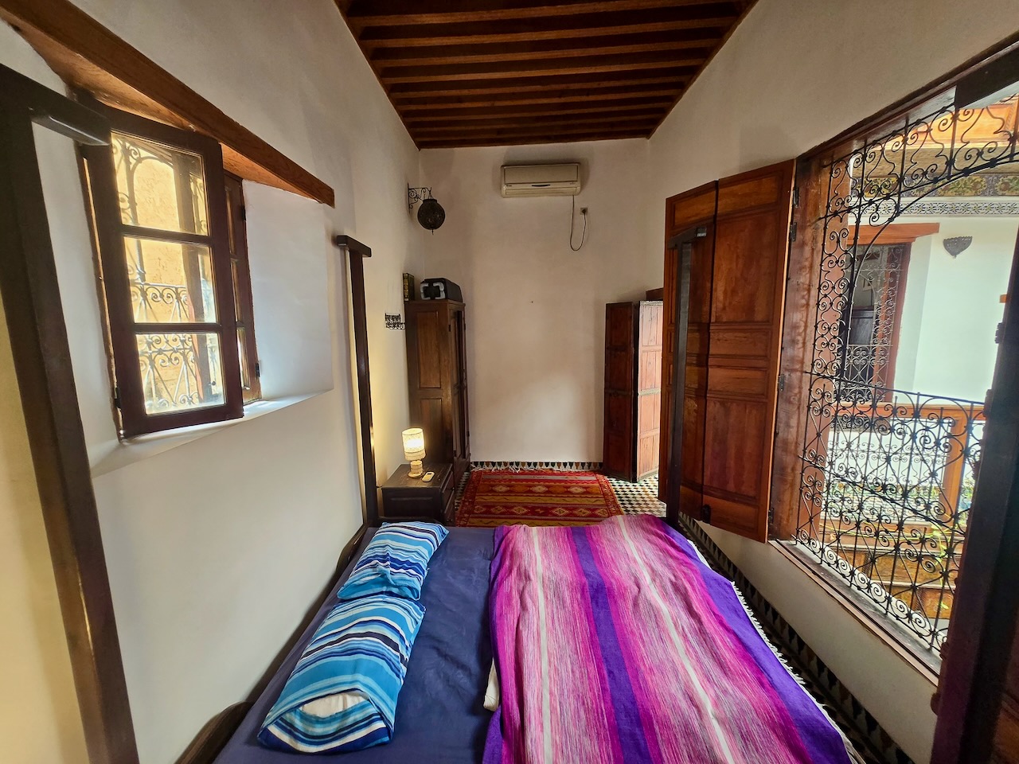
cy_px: 382
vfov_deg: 89.9
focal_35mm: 13
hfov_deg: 106.2
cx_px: 510
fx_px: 383
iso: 100
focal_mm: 1.7
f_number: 2.2
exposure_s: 1/50
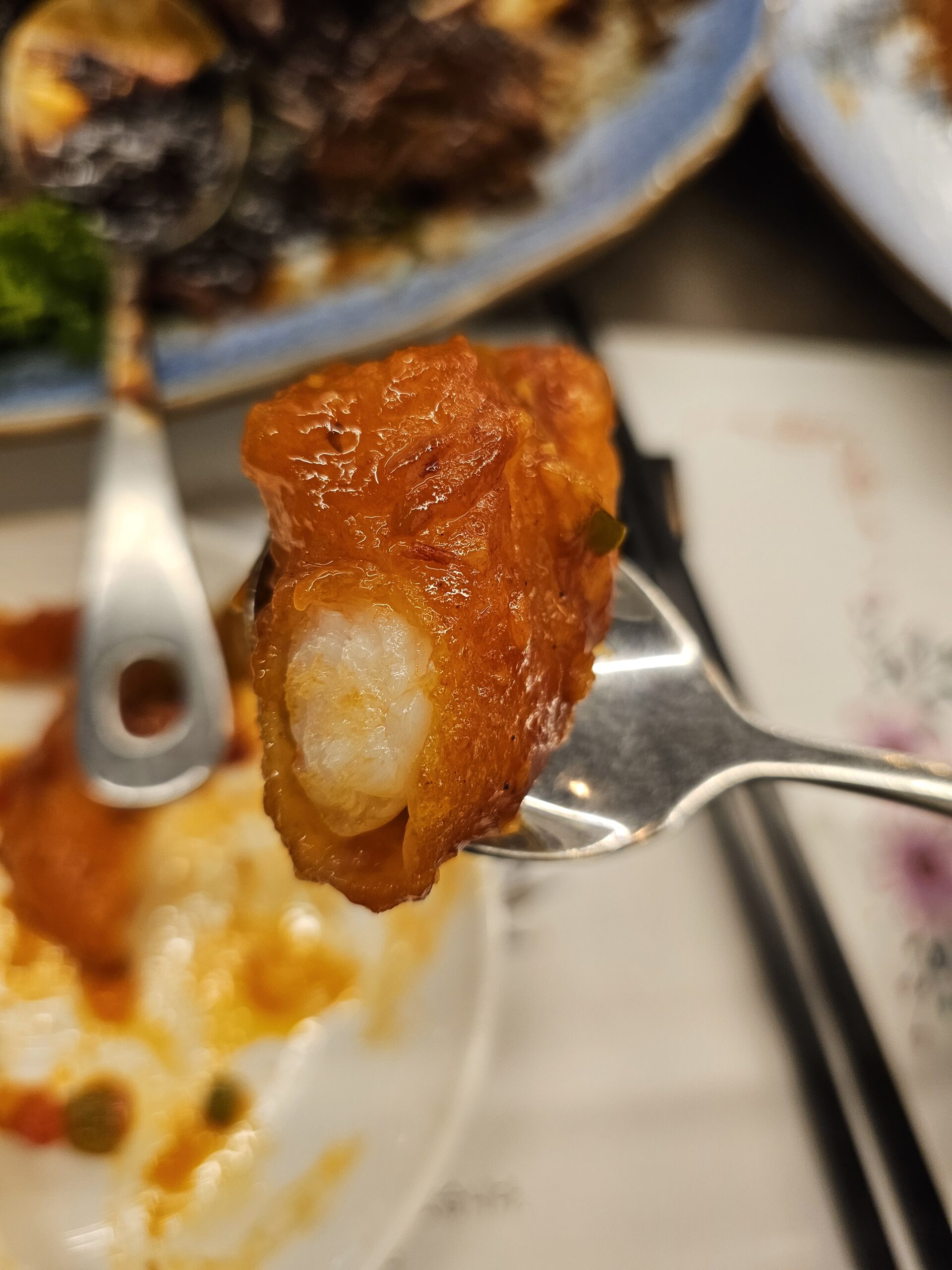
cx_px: 476
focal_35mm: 23
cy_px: 635
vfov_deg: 73.9
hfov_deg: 58.9
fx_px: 843
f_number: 1.7
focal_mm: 6.3
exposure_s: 1/120
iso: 200
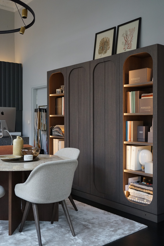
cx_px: 82
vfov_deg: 49.6
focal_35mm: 39
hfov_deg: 34.2
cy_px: 123
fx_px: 266
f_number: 4
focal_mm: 39
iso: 2000
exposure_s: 1/160
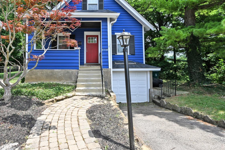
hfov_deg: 82.6
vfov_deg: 60.8
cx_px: 86
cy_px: 53
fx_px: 125
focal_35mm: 20
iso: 110
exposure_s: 1/250
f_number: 5.6
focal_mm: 15
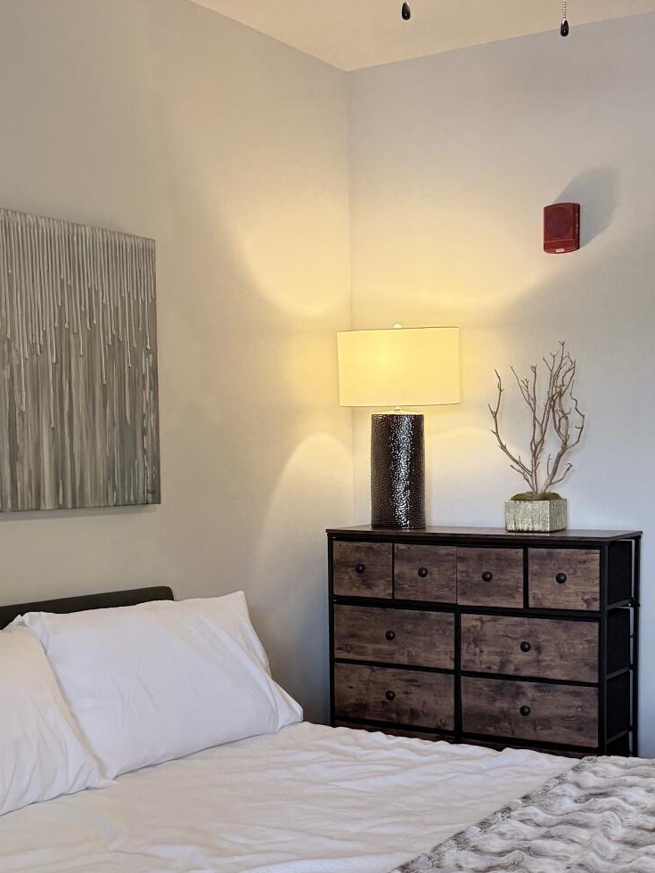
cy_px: 582
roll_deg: -1.2
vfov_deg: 38.5
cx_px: 393
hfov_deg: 29.6
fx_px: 1236
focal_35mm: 49
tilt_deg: -4.4
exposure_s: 1/120
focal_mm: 6.76
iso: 250
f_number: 1.78
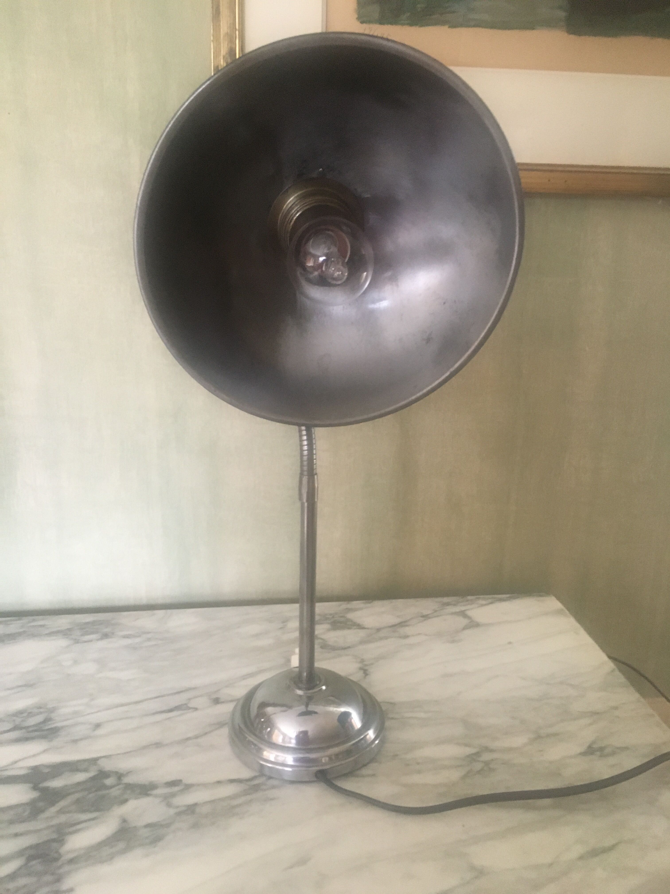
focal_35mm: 29
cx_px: 335
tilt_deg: -15.9
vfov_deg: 61.7
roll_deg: -1.5
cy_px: 447
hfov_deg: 48.2
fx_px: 748
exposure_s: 1/17
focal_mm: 4.15
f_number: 2.2
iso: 200
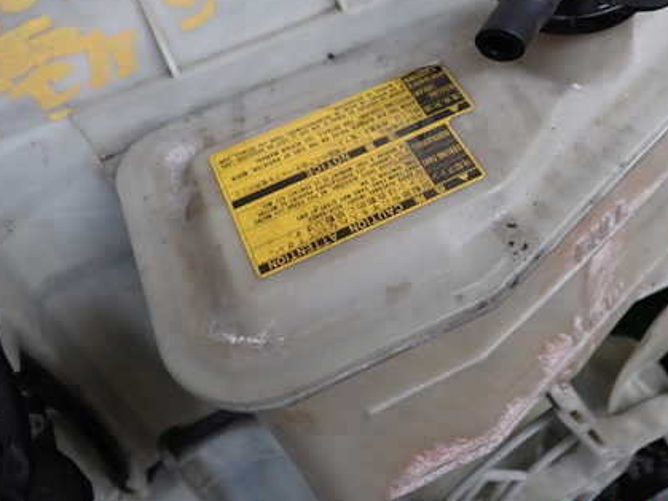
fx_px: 830
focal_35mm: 43
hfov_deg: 43.4
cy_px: 182
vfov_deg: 33.4
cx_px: 430
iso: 100
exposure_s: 1/100
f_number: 2.3
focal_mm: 5.4
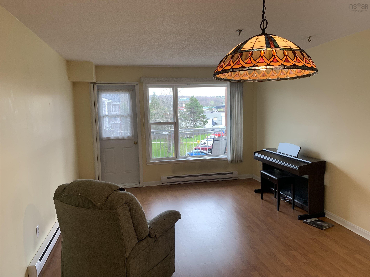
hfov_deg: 67.3
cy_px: 138
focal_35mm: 26
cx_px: 185
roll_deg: +2.1
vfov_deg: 53.1
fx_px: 278
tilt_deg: -7.9
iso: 64
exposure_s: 1/120
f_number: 1.8
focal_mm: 4.25
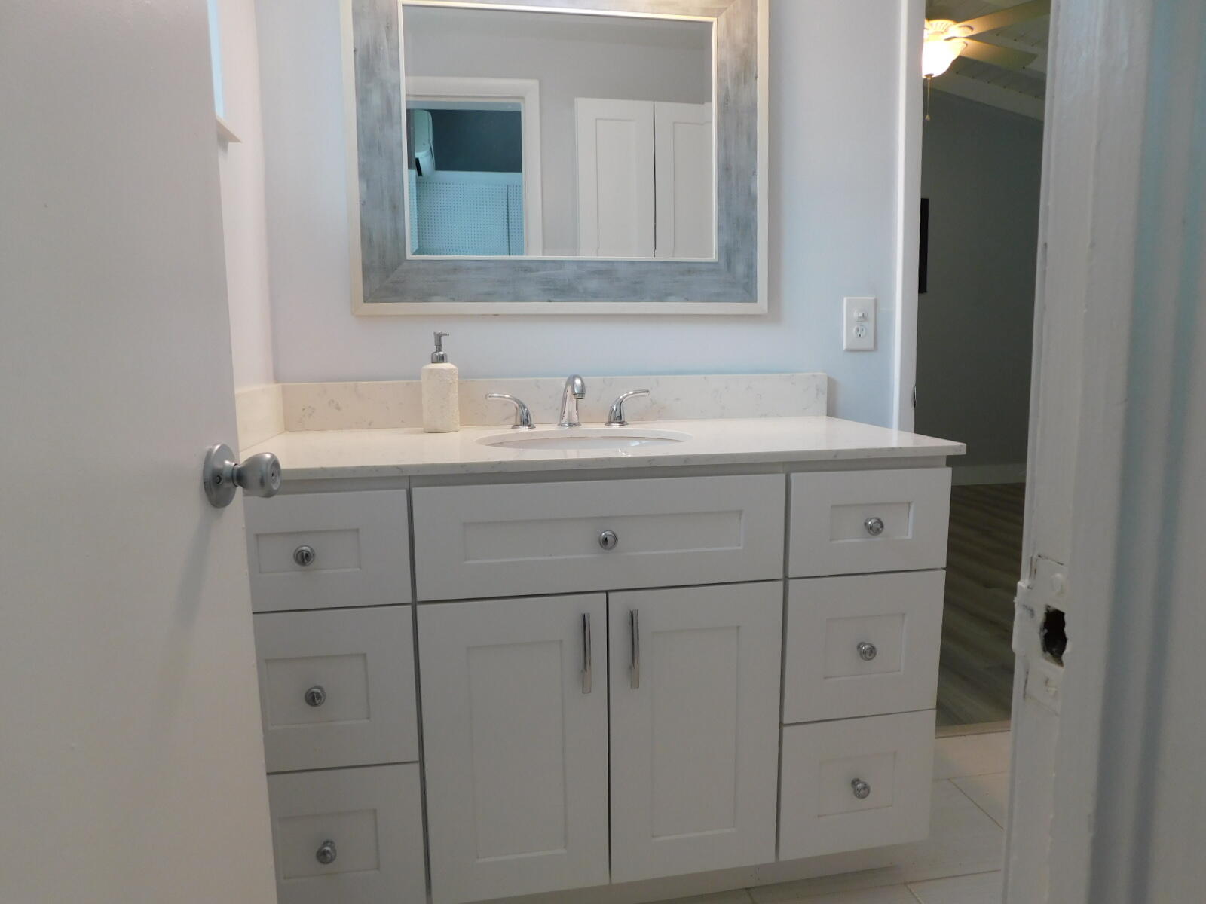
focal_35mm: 23
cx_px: 603
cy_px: 452
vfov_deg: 58.9
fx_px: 801
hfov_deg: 73.9
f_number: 3
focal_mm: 4
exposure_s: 1/30
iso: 125
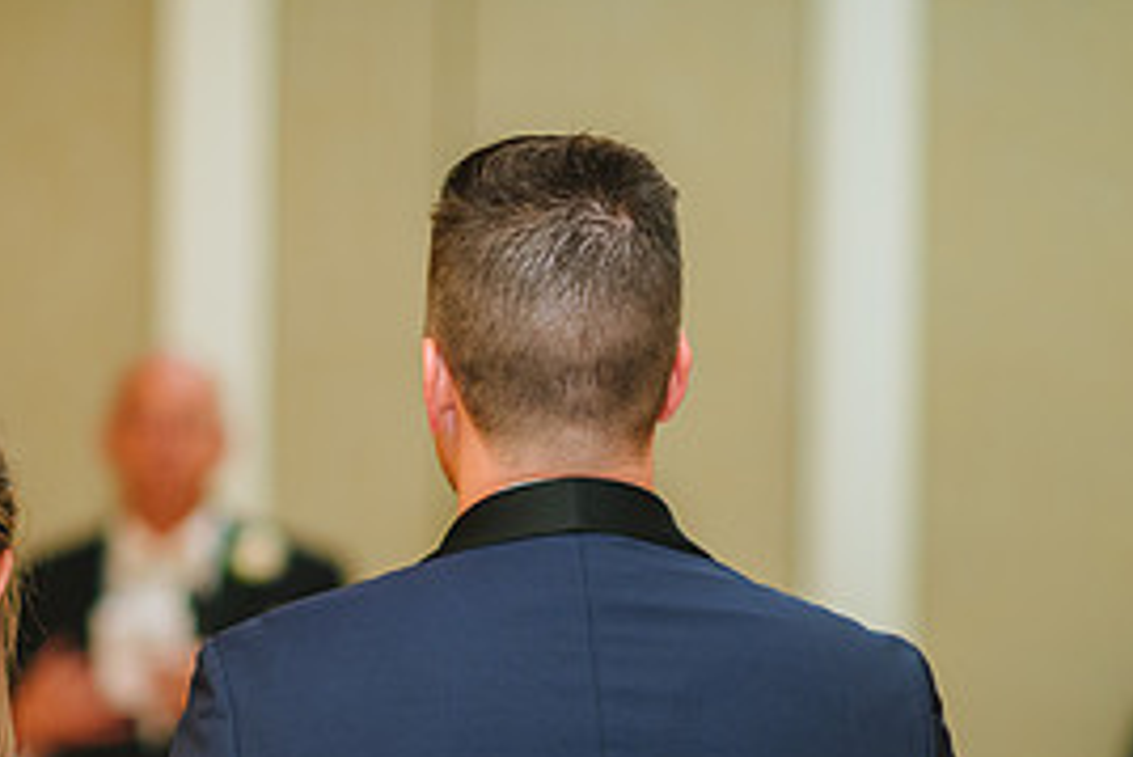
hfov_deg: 11.1
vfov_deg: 7.4
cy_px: 793
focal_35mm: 184
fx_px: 5794
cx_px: 304
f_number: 2
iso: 500
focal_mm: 85
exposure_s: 1/100
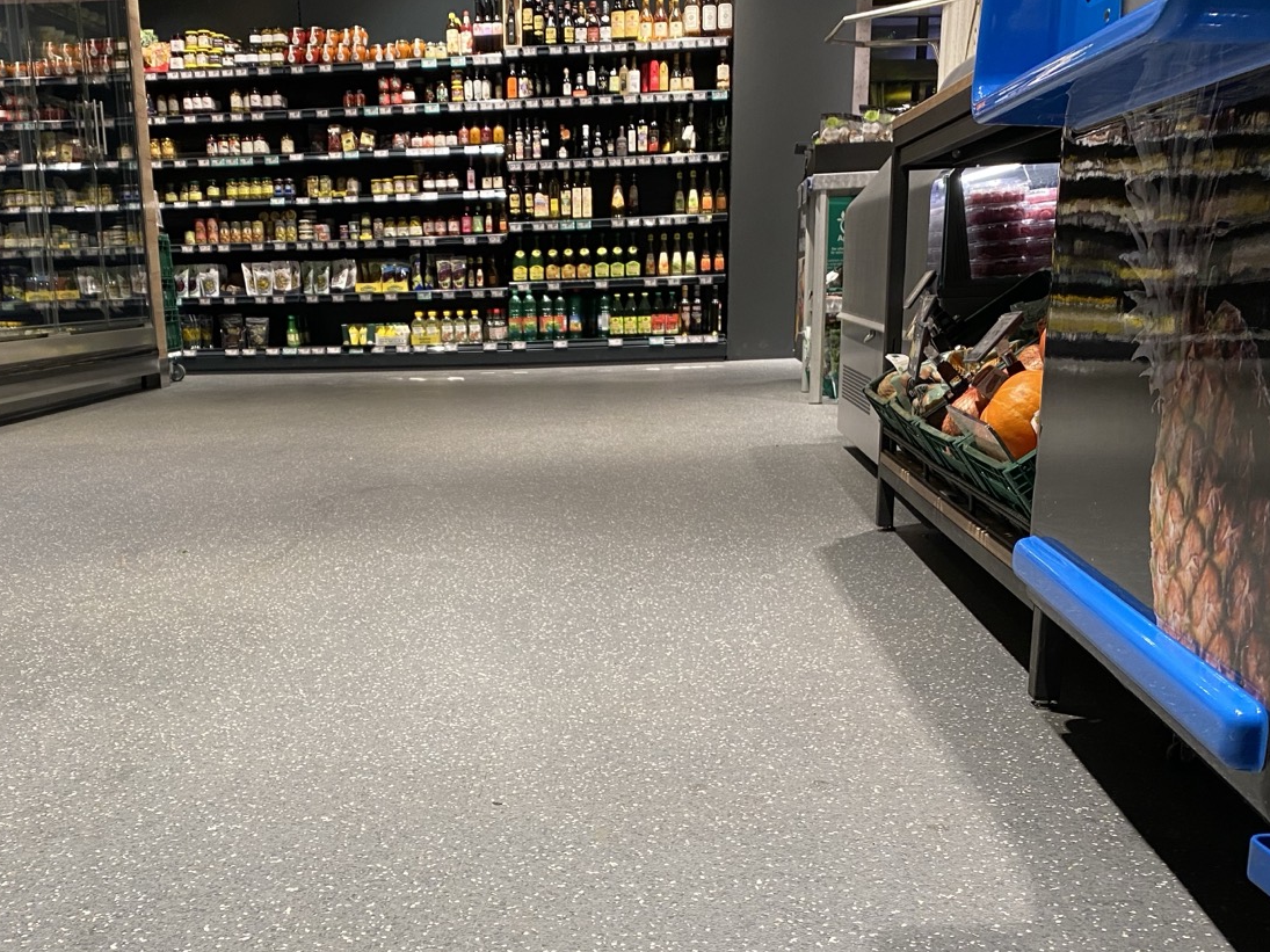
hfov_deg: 48.5
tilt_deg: -16.2
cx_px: 466
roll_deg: +1.6
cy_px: 676
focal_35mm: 38
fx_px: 1394
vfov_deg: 37.1
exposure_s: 1/50
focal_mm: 4.25
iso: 80
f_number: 1.8
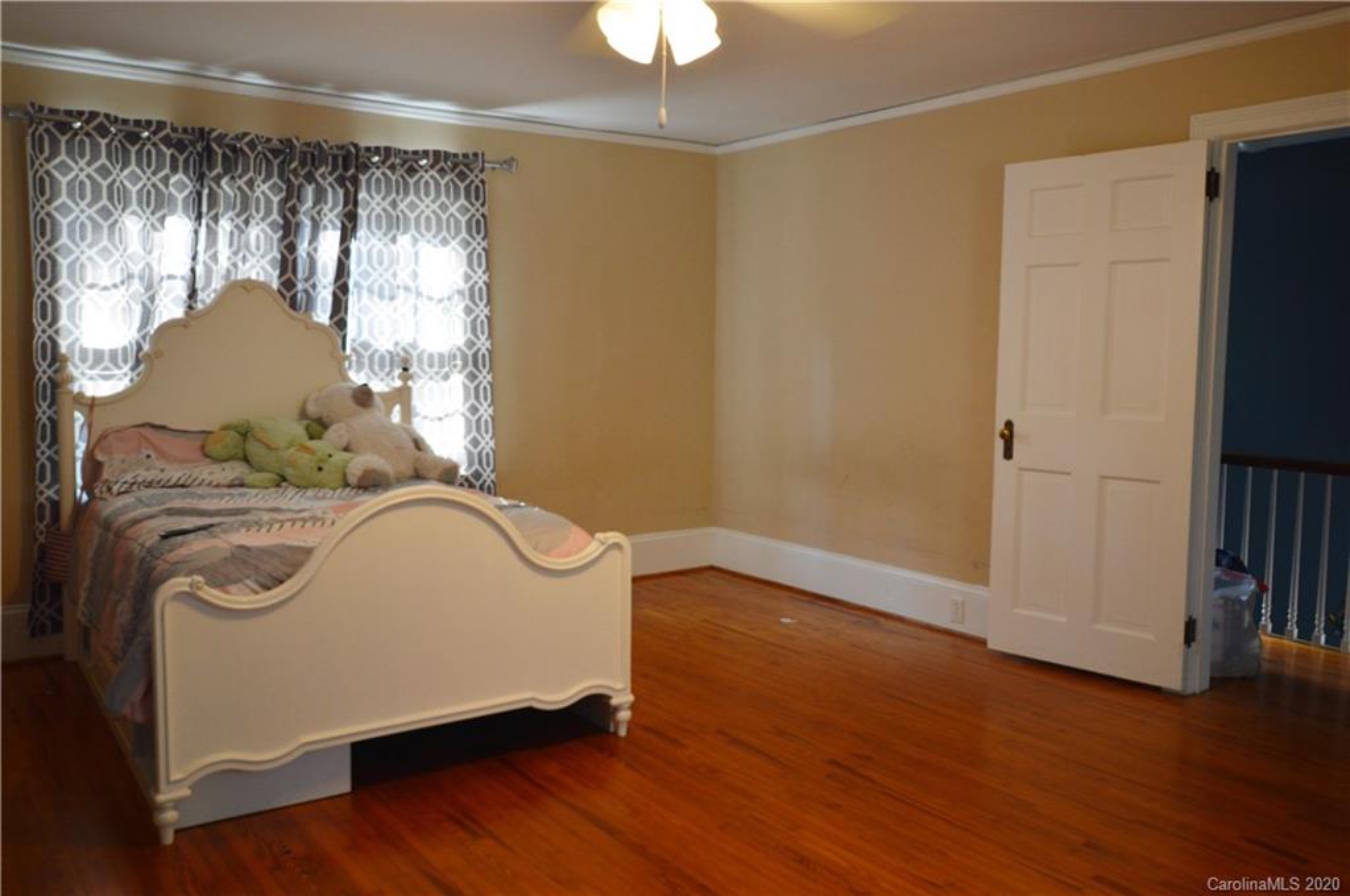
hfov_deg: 62.0
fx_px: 1124
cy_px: 448
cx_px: 675
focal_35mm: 30
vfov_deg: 43.5
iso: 400
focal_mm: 20
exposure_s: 1/30
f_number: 3.5
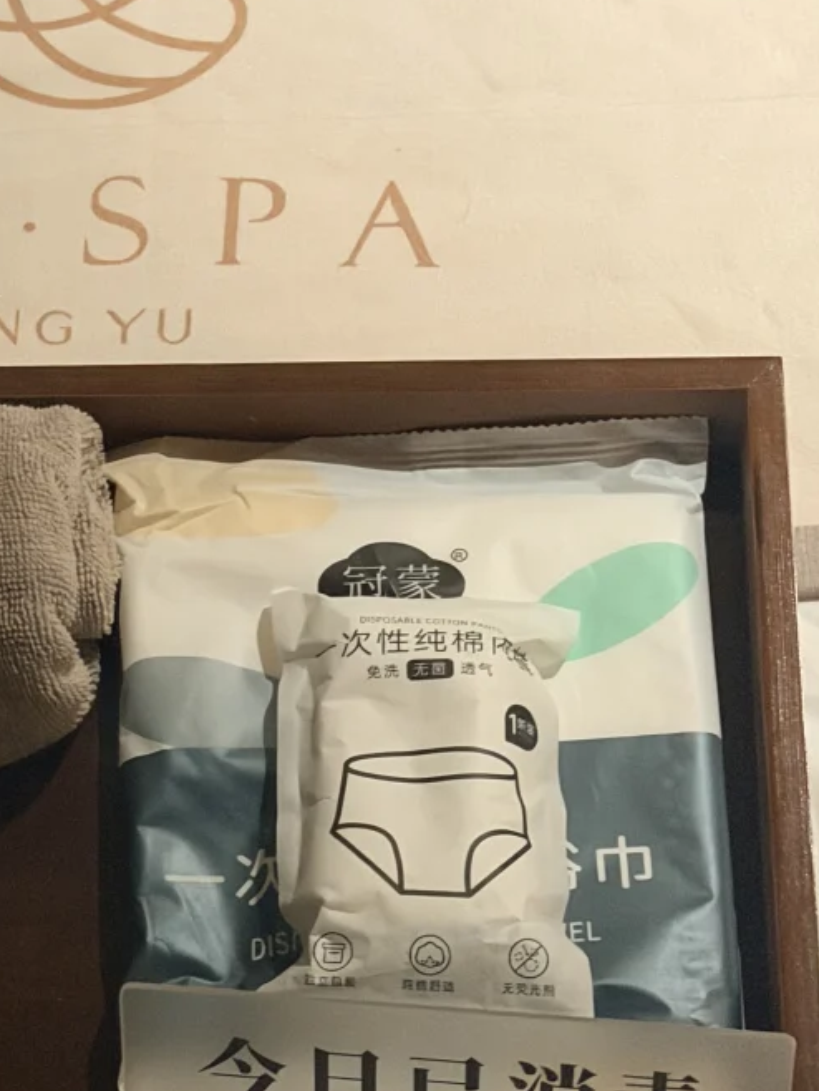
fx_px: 3310
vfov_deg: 18.7
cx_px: -17
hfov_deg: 13.9
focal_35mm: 105
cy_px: 585
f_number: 1.78
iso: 800
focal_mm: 6.76
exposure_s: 1/25
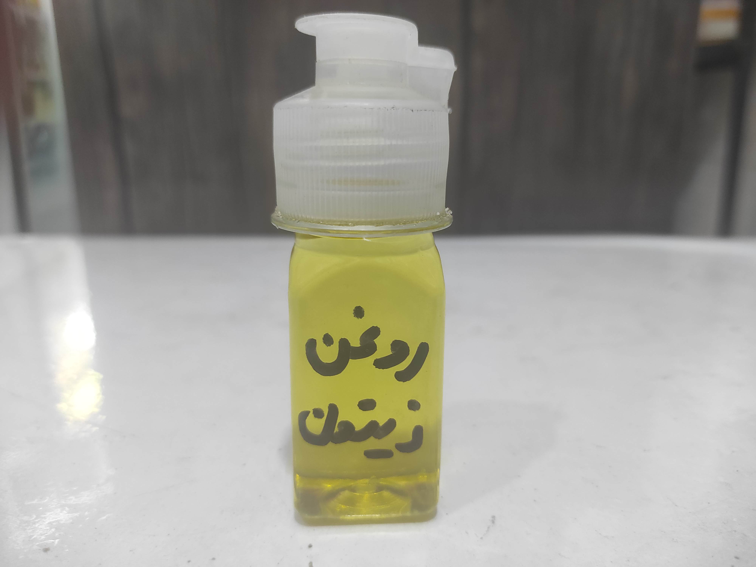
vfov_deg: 54.9
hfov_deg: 69.4
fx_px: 546
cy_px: 284
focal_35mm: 25
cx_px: 378
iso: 400
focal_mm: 5.43
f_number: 1.89
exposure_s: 1/33
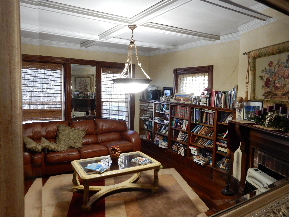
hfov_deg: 69.4
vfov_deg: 54.9
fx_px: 209
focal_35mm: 25
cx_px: 144
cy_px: 108
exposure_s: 1/13
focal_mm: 4.5
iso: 400
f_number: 3.7
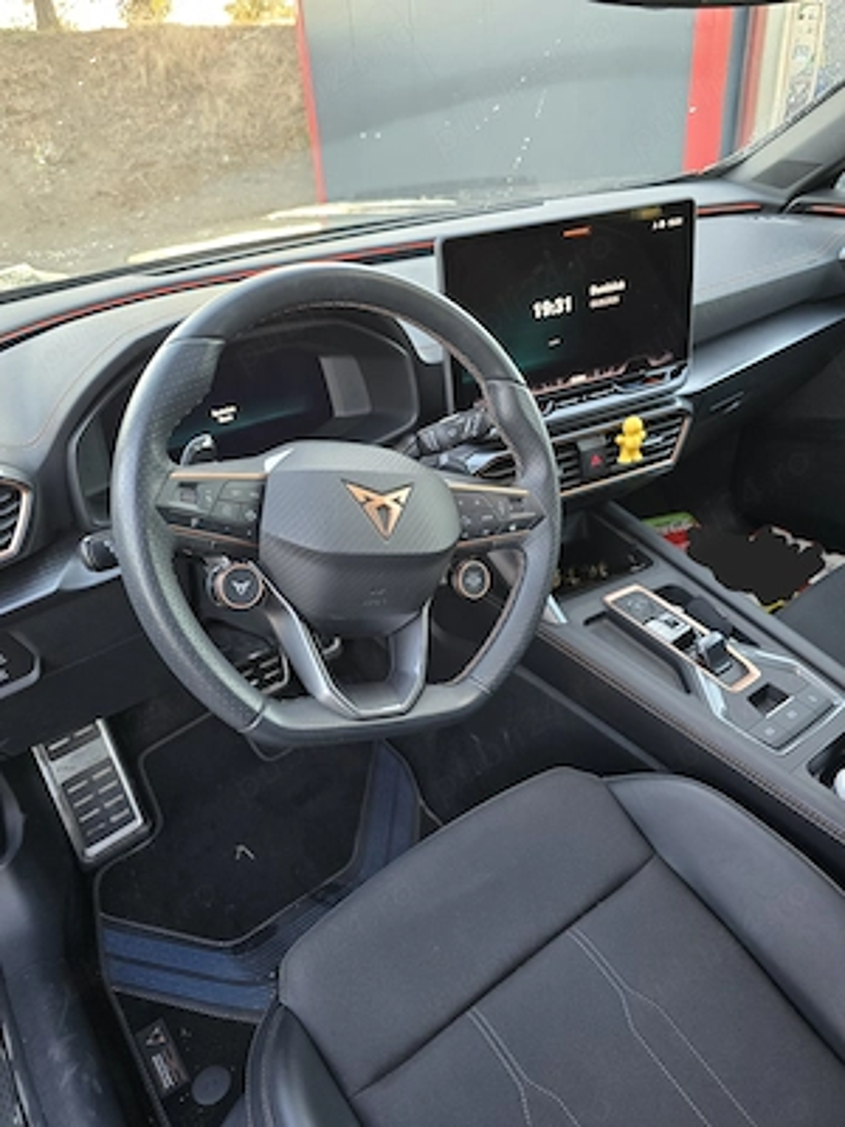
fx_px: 749
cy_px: 564
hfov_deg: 58.9
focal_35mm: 23
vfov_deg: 73.9
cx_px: 422
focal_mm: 6.3
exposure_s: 1/101
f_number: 1.7
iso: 250
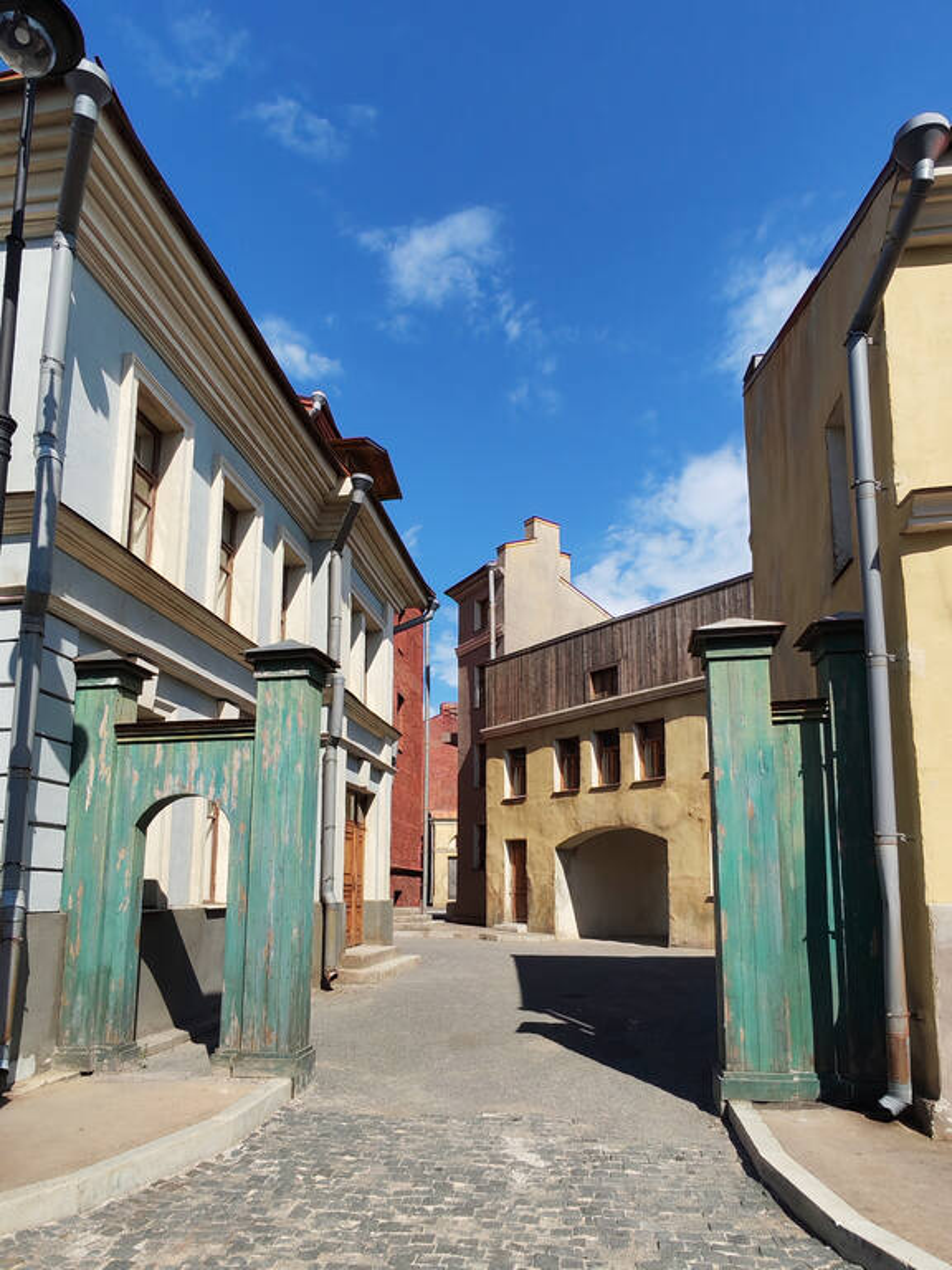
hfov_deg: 63.4
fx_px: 770
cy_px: 635
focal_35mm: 21
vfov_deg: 79.0
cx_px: 476
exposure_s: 1/1100
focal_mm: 1.96
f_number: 2.2
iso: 50
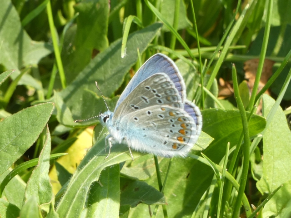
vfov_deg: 3.7
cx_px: 146
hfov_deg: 5.0
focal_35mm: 400
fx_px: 3363
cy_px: 109
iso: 100
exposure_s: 1/80
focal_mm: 71.7
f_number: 5.6
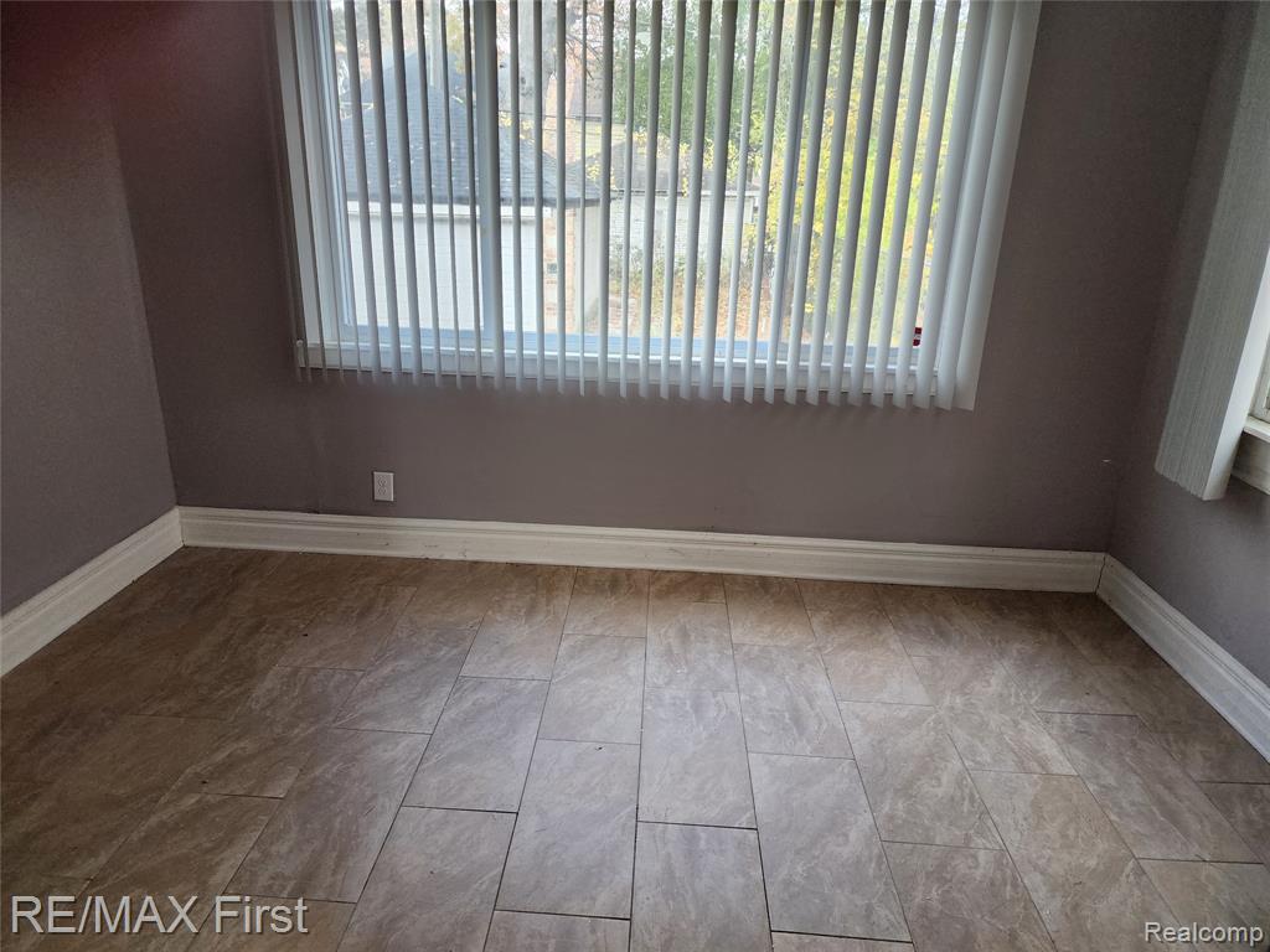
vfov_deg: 58.9
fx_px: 844
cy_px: 476
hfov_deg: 73.9
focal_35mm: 23
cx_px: 635
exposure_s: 1/120
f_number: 1.8
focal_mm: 6.4
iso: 200
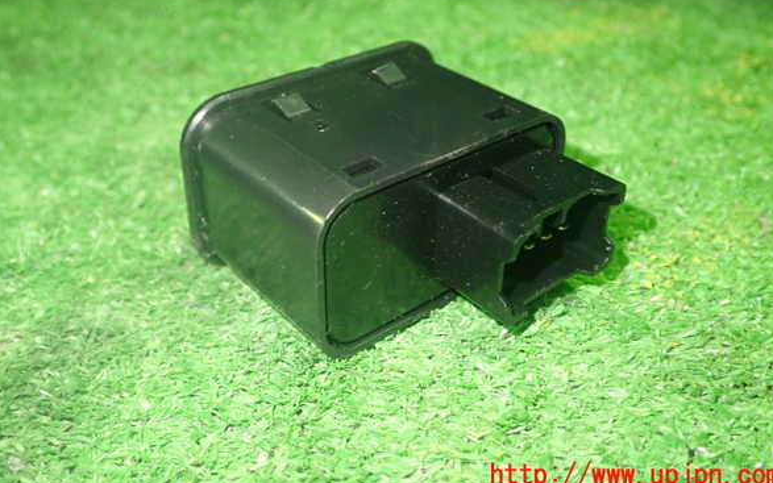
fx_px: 822
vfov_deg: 32.7
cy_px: 196
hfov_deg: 50.4
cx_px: 392
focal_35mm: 39
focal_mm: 6.37
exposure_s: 1/30
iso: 800
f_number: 2.5
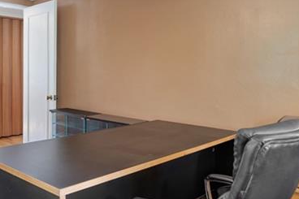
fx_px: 324
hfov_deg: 48.8
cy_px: 67
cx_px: 103
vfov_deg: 33.9
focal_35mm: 39
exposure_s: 1/30
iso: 160
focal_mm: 14
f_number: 2.8
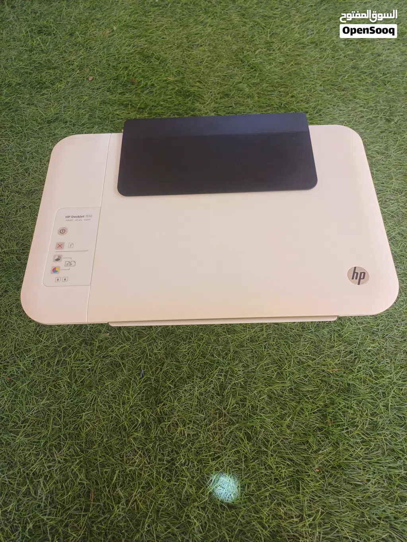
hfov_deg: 54.9
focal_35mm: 25
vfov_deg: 69.4
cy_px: 271
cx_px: 204
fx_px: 392
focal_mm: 4.65
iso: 50
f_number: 1.8
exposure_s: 1/100
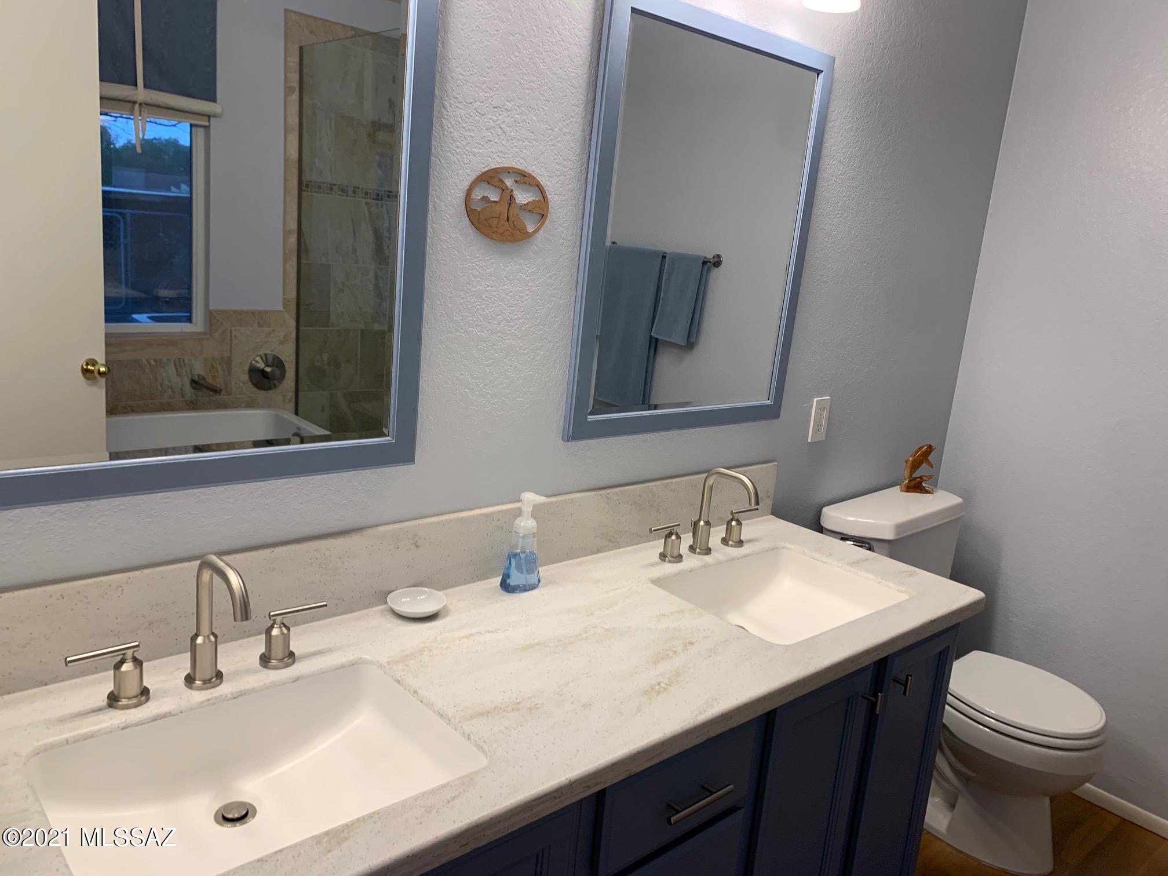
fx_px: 877
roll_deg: -5.2
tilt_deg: -11.1
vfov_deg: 53.1
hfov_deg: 67.3
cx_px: 584
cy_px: 438
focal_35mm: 26
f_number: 1.8
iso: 64
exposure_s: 1/60
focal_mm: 4.25
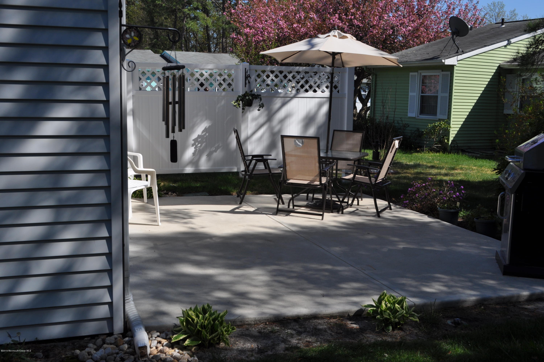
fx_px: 589
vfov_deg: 34.1
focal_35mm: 39
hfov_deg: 49.6
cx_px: 272
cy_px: 181
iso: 200
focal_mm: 26
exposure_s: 1/400
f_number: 10
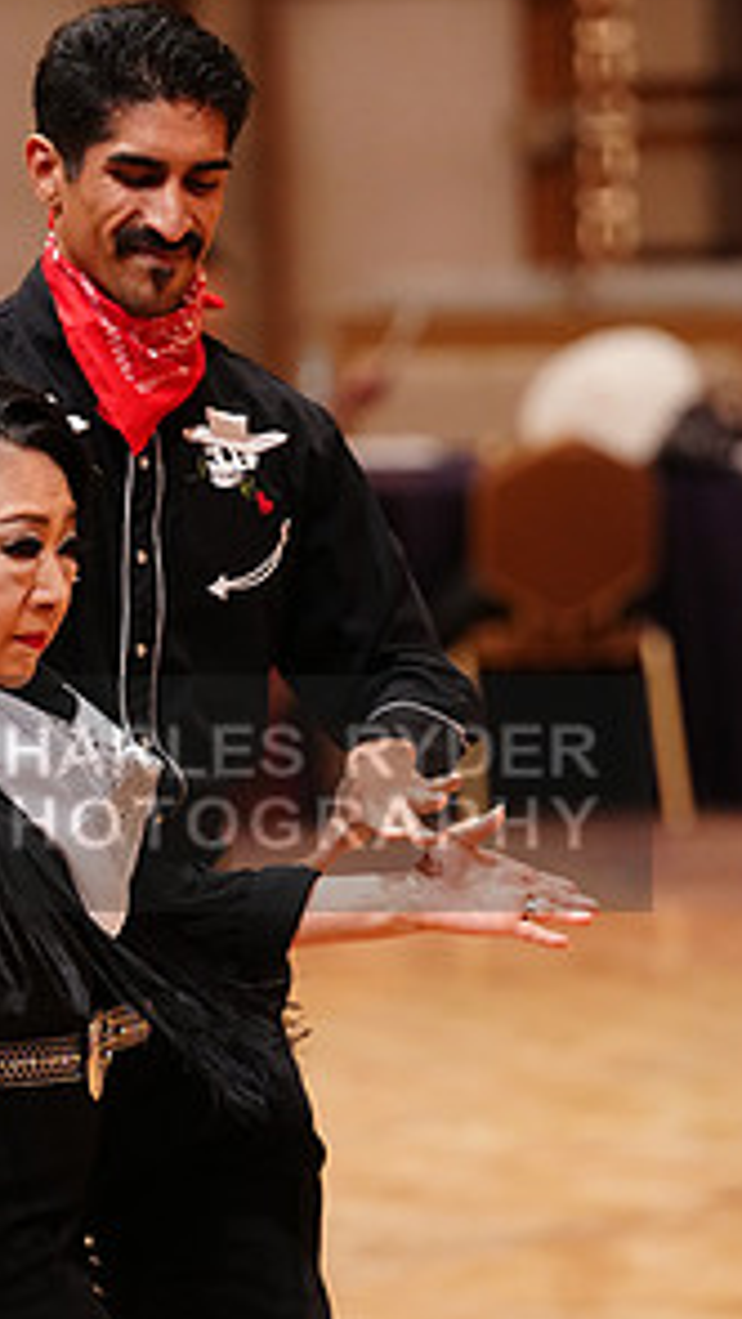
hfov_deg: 4.0
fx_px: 10595
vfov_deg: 7.1
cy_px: 794
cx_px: 165
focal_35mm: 303
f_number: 2.8
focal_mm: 147
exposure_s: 1/320
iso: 3200
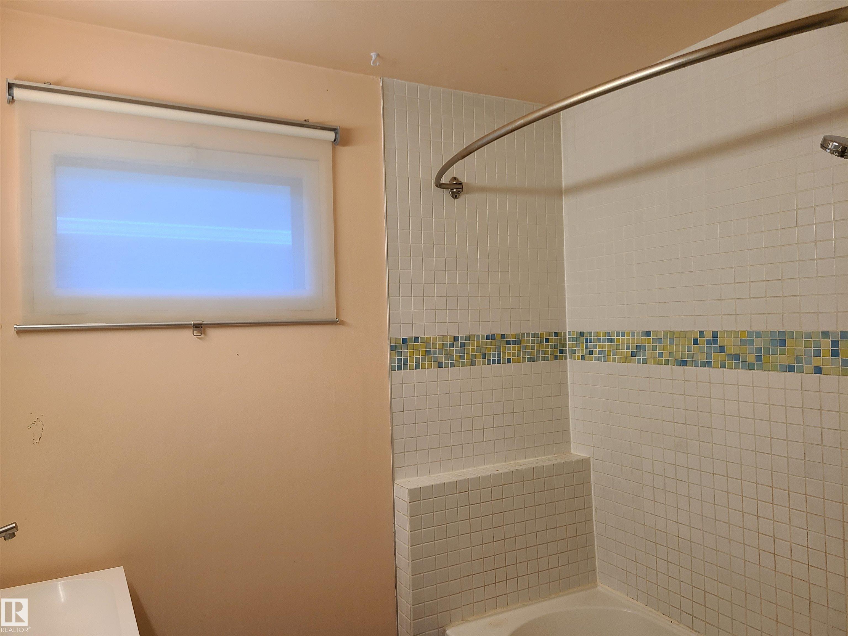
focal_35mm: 26
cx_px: 424
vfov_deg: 53.1
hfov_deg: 67.3
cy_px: 318
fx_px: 637
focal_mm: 5.4
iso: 50
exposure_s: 1/60
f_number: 1.8
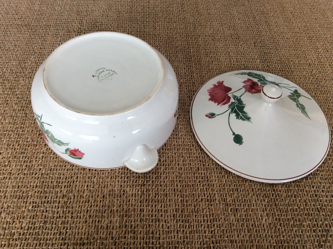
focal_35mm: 32
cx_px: 166
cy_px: 124
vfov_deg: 44.1
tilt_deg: -54.2
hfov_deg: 56.9
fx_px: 307
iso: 40
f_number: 2.4
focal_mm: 3.3
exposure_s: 1/50
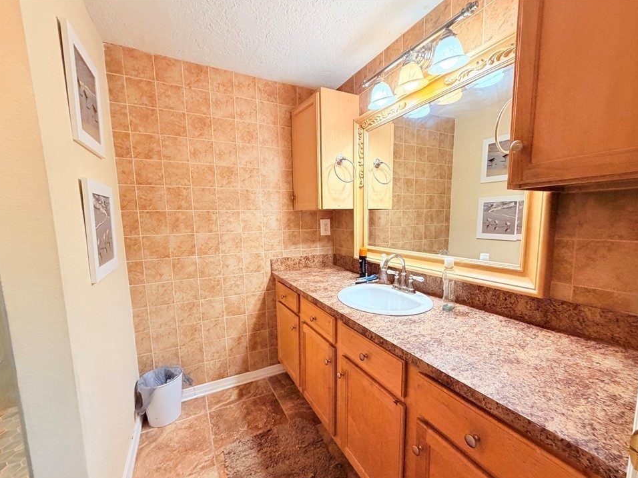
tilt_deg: -6.5
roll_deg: +1.7
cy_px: 253
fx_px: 276
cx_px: 320
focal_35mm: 15
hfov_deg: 98.2
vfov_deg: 81.7
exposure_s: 1/60
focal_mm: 2.22
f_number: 2.2
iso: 320
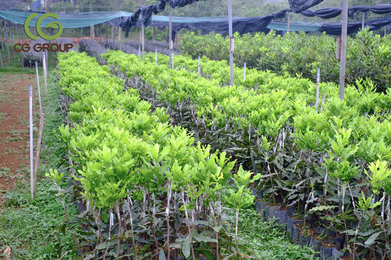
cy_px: 130
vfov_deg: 25.5
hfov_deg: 37.5
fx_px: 576
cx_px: 196
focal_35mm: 53
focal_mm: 35
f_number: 5.6
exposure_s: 1/125
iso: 1250
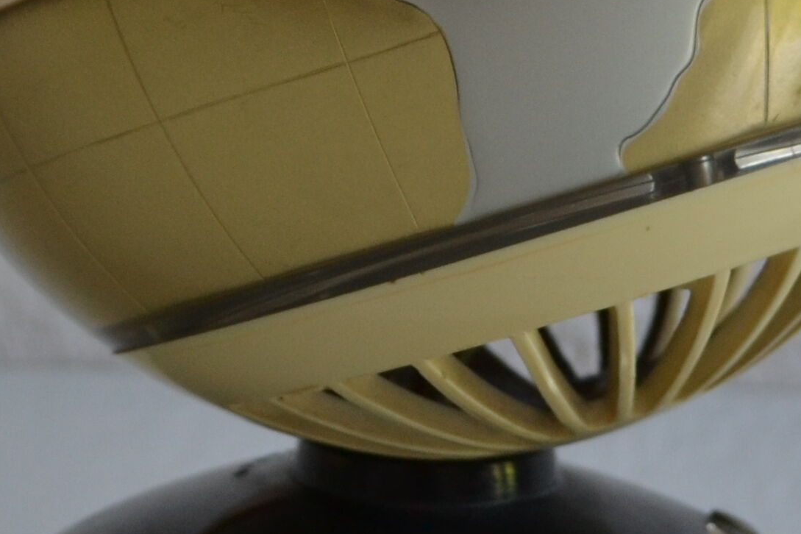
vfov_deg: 10.7
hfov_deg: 16.1
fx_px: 2826
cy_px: -57
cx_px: 505
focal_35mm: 127
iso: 400
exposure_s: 1/60
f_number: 4
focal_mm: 20
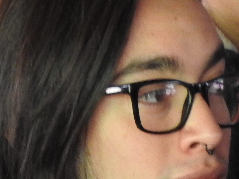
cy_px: 165
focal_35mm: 729
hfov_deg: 2.7
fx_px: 5033
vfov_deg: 2.0
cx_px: -100
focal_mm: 26.9
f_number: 5.2
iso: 400
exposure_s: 1/40
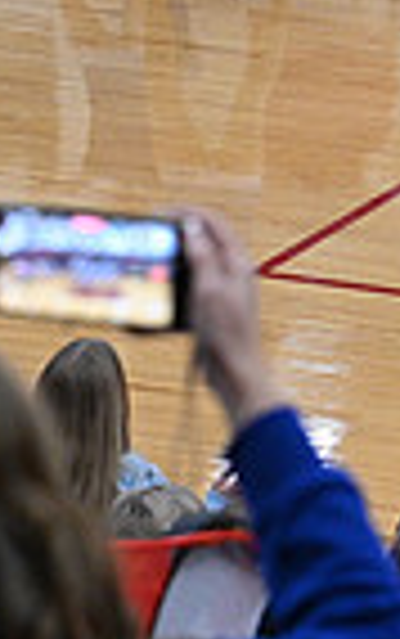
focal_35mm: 291
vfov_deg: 7.2
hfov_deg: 4.3
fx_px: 5065
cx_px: 1240
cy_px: -34
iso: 4000
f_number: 4
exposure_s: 1/400
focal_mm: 70
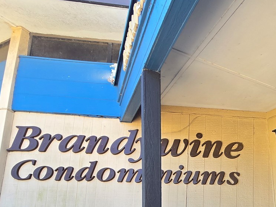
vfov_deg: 42.8
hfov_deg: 50.6
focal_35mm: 28
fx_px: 223
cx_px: 279
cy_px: 207
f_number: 2.2
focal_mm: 2.2
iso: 50
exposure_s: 1/120
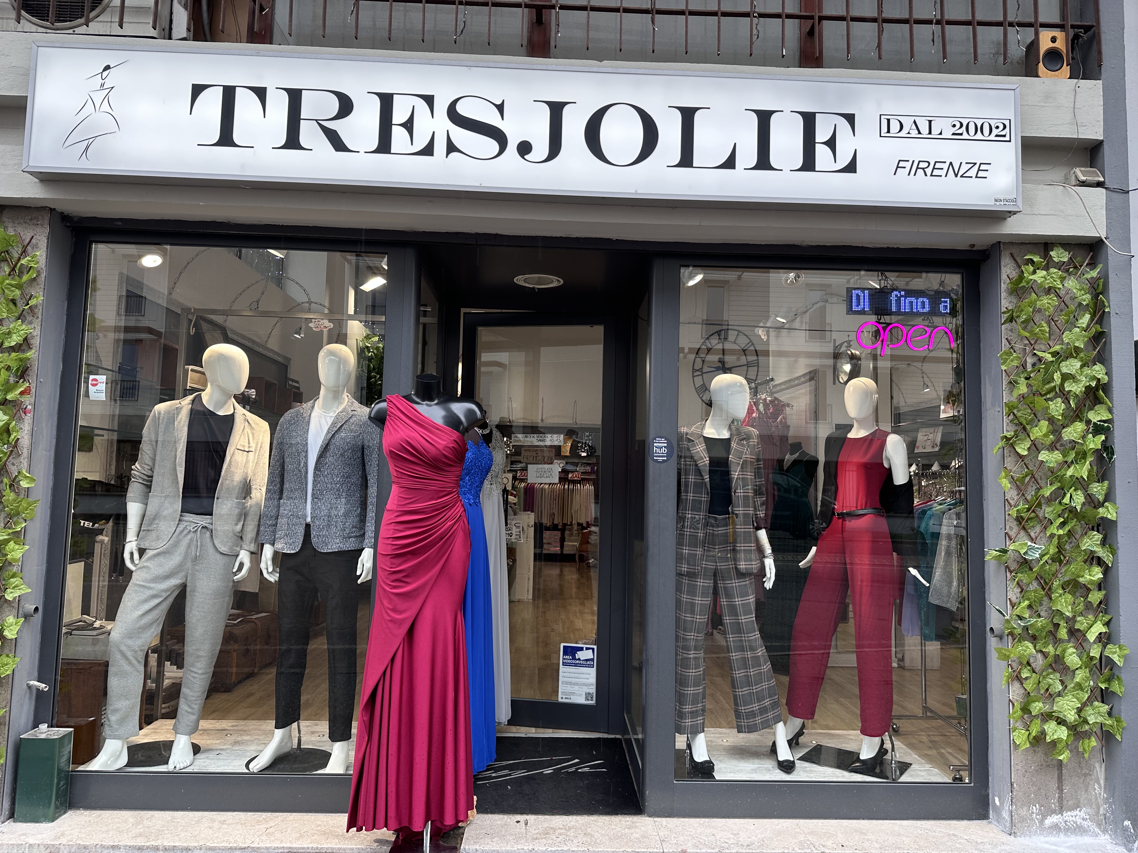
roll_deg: -0.7
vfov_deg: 56.8
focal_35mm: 24
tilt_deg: +4.4
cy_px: 426
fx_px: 789
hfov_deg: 71.6
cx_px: 569
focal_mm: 6.86
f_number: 1.78
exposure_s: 1/150
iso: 64
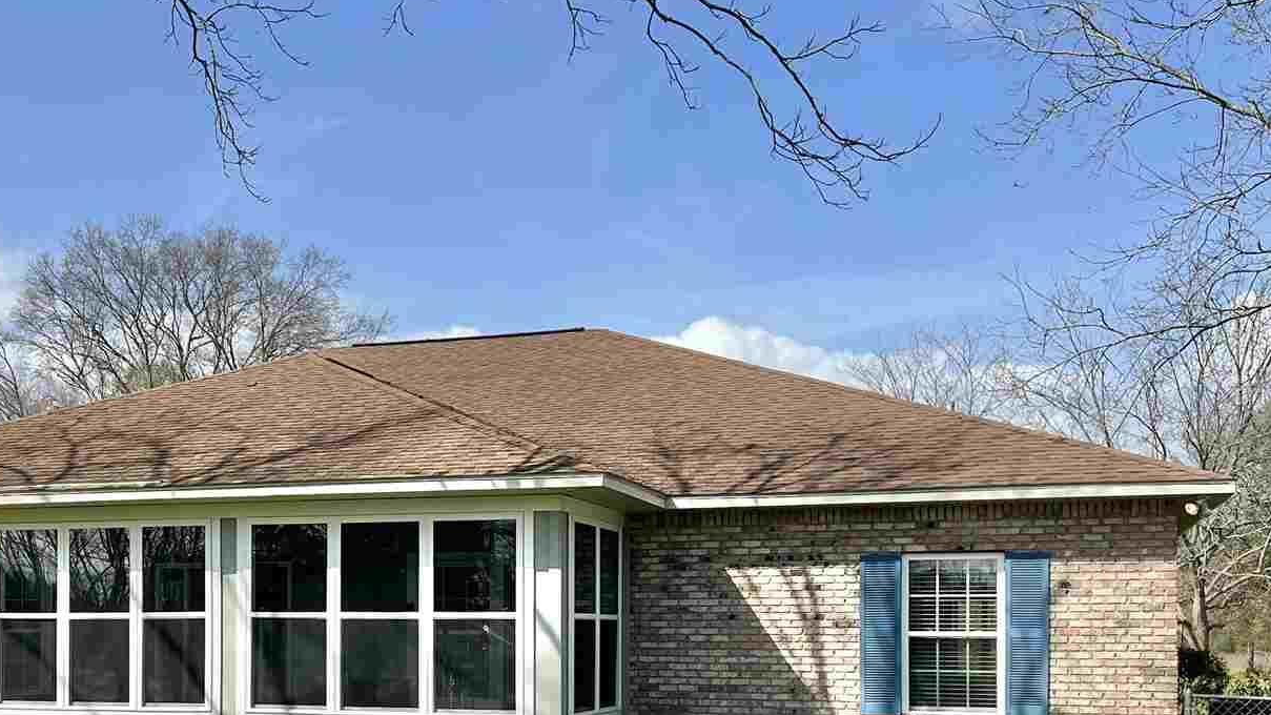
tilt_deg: +1.3
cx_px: 424
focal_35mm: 48
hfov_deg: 42.3
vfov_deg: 24.4
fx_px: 1618
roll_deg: -1.2
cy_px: 600
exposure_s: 1/4630
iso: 50
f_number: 1.5
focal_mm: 5.7
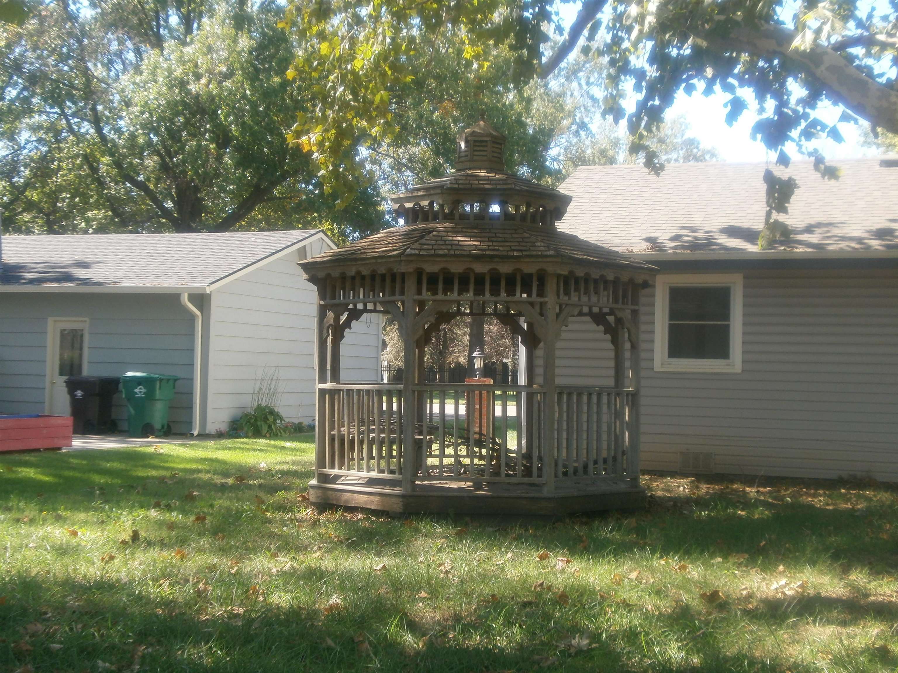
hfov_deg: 41.2
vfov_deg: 31.5
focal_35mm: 46
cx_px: 449
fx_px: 1193
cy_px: 336
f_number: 3.8
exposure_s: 1/160
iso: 100
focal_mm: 8.1
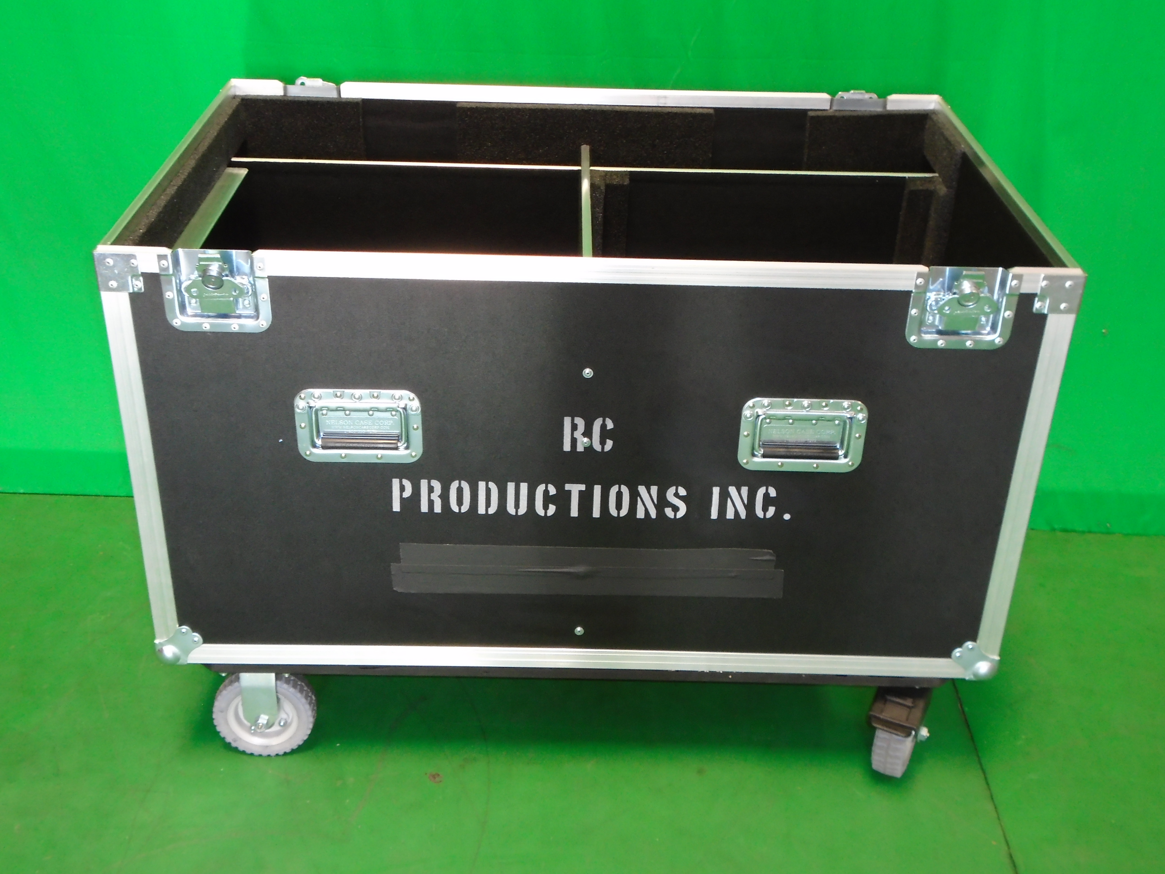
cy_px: 437
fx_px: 1414
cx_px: 582
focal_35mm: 42
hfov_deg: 44.8
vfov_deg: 34.3
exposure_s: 1/50
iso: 250
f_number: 4.1
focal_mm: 7.4
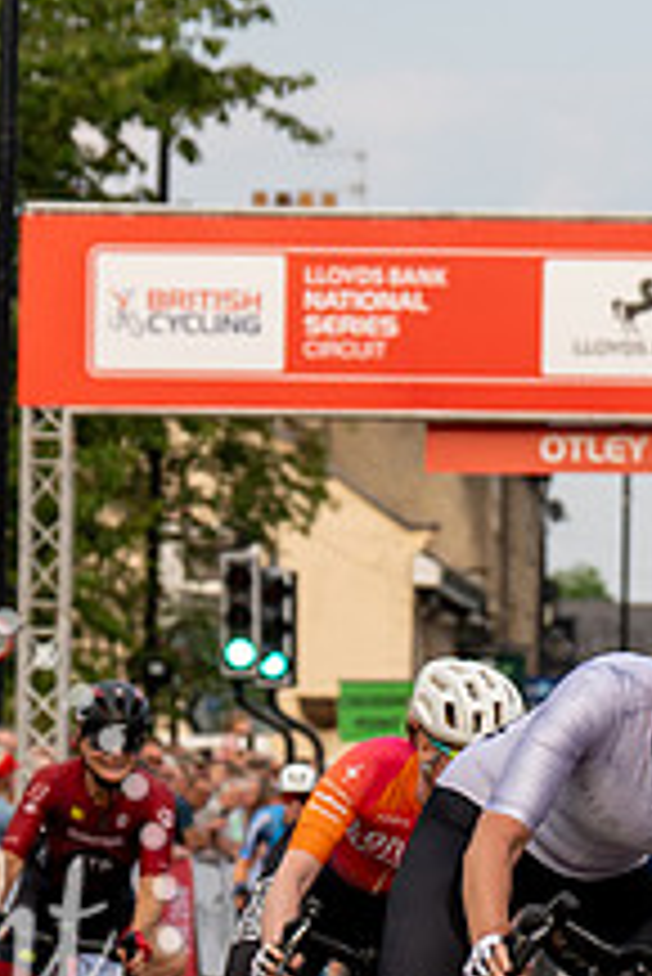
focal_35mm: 311
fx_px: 8435
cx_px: 803
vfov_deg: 6.6
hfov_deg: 4.4
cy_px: 694
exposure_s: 1/1000
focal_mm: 83
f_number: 4.5
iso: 500
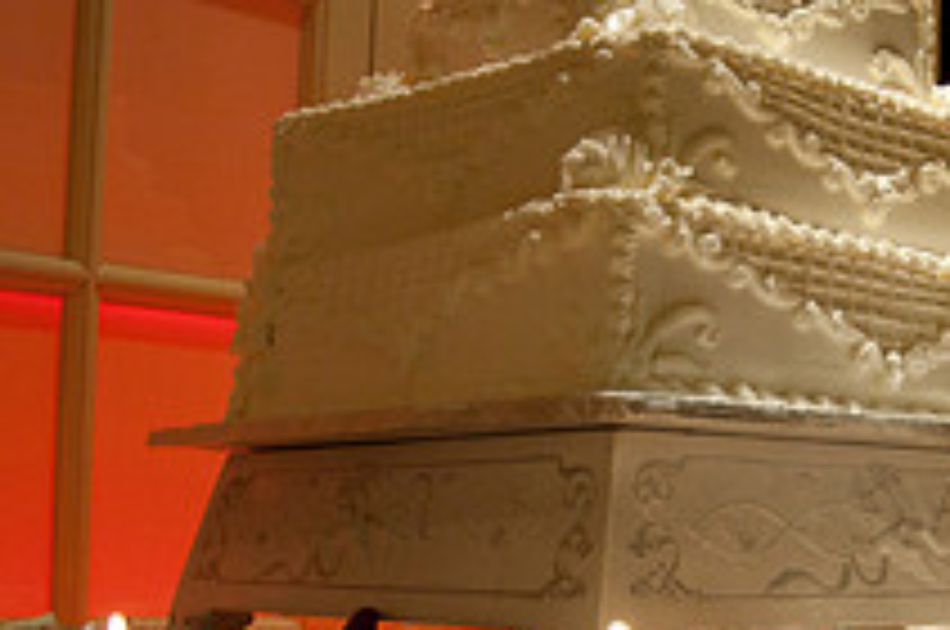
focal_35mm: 66
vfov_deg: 20.5
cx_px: 909
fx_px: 1739
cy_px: 436
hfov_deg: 28.9
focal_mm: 24
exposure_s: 1/125
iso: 2500
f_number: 3.5
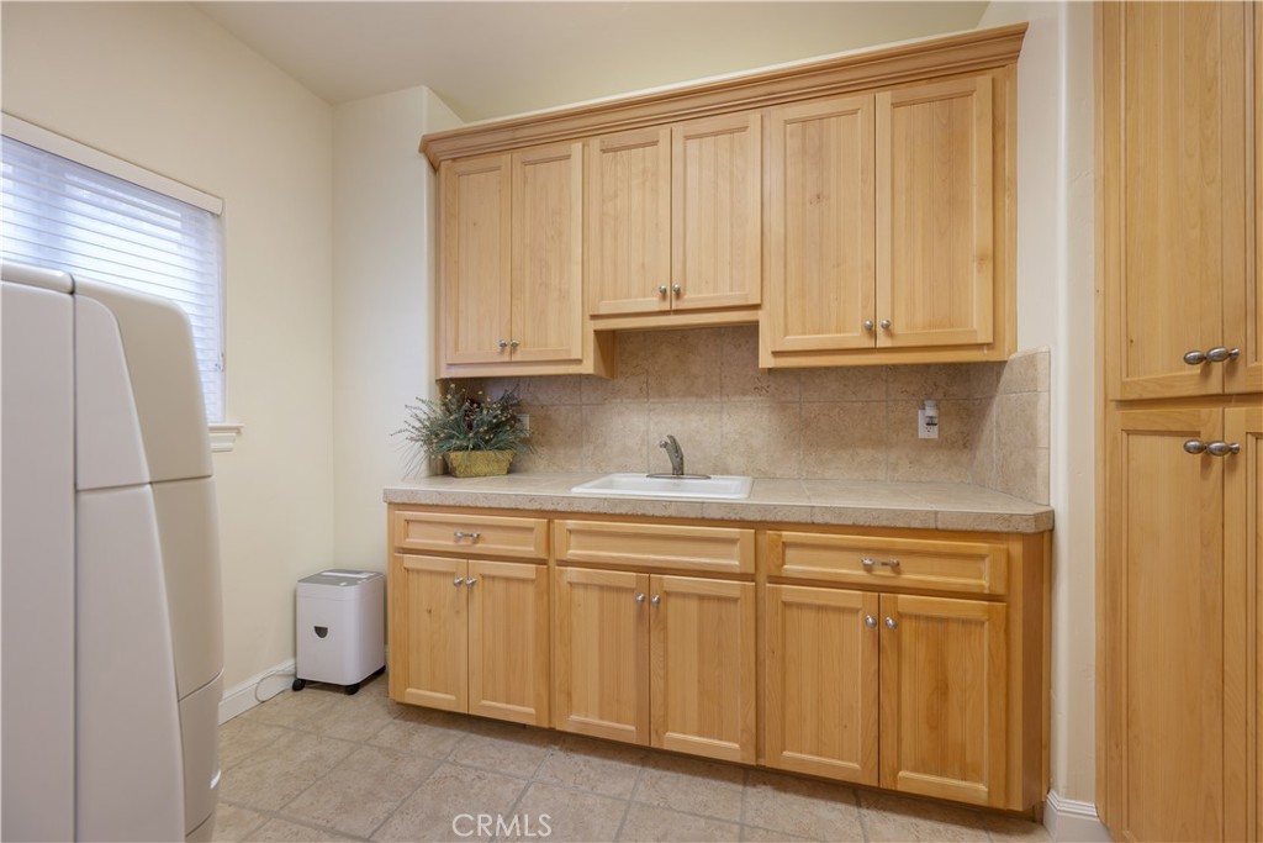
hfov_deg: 104.2
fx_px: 491
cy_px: 422
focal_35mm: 14
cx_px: 632
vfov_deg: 81.2
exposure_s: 1/1.67
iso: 100
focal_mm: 14
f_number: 8
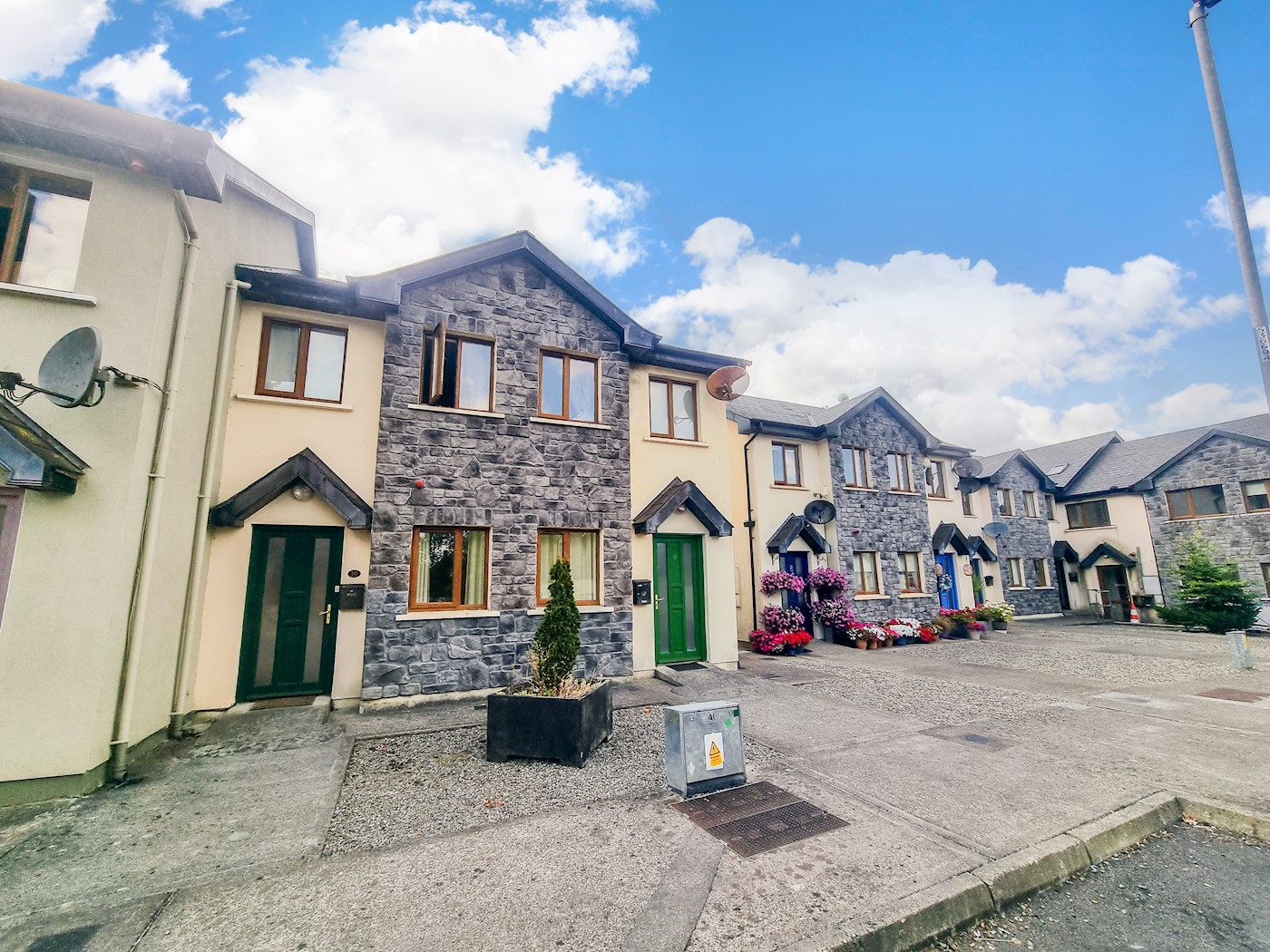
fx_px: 477
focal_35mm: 13
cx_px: 635
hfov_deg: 106.2
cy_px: 476
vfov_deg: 89.9
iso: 50
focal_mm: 2.2
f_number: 2.2
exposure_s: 1/2000
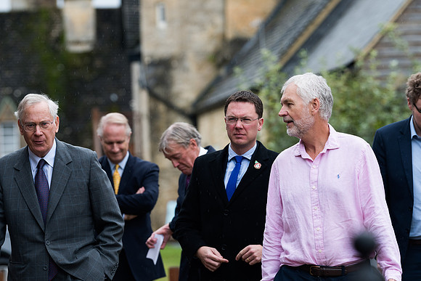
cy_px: 140
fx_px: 2632
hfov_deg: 9.1
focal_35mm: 225
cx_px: 210
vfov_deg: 6.1
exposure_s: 1/500
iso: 250
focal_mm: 150
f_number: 4
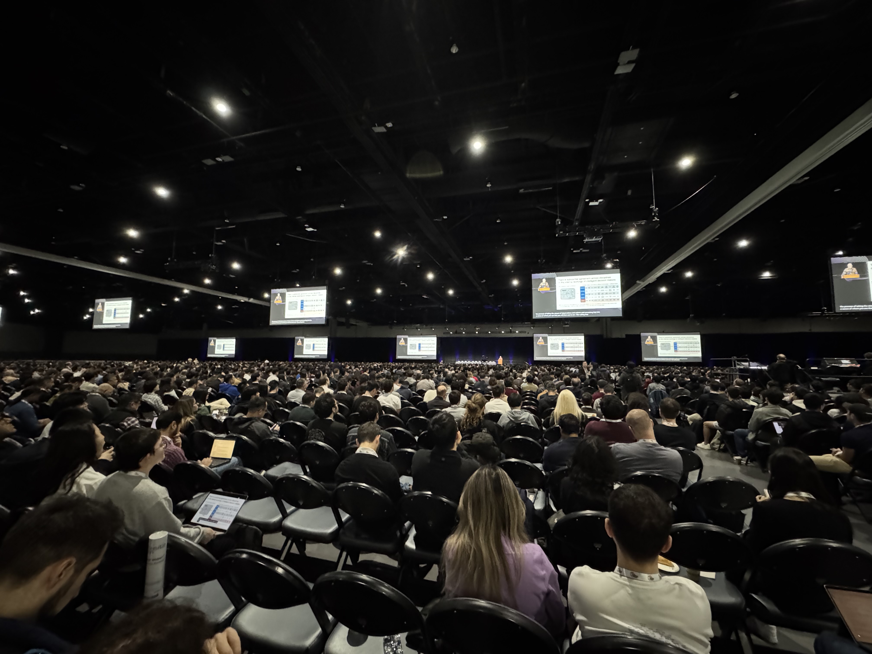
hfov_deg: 102.1
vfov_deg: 85.7
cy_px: 327
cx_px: 436
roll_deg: -1.0
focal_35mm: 14
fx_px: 353
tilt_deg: +3.6
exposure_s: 1/40
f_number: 2.2
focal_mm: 2.22
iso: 1600
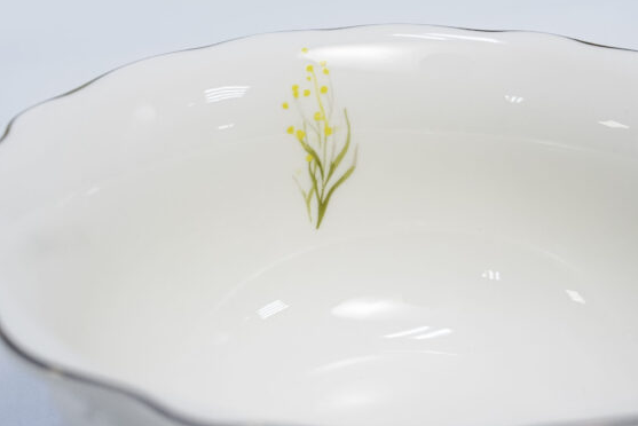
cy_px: 173
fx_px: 1560
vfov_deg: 15.5
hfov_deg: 23.1
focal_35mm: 88
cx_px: 372
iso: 6400
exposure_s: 1/160
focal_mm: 70
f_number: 14
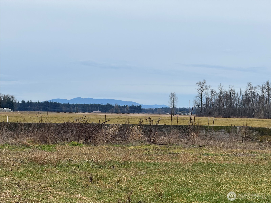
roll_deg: -1.4
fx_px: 939
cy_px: 102
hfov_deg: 16.4
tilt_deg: +0.8
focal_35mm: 120
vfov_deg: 12.3
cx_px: 136
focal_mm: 15.66
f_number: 2.8
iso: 50
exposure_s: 1/743
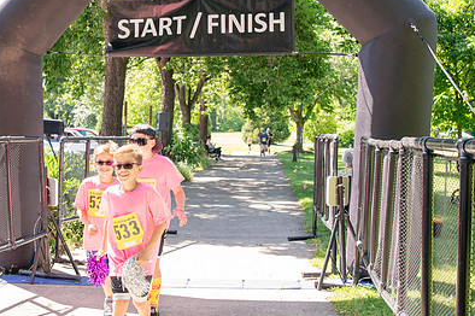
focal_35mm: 53
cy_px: 145
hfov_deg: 37.4
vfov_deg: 25.5
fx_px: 699
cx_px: 193
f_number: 4
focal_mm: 24
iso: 500
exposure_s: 1/400
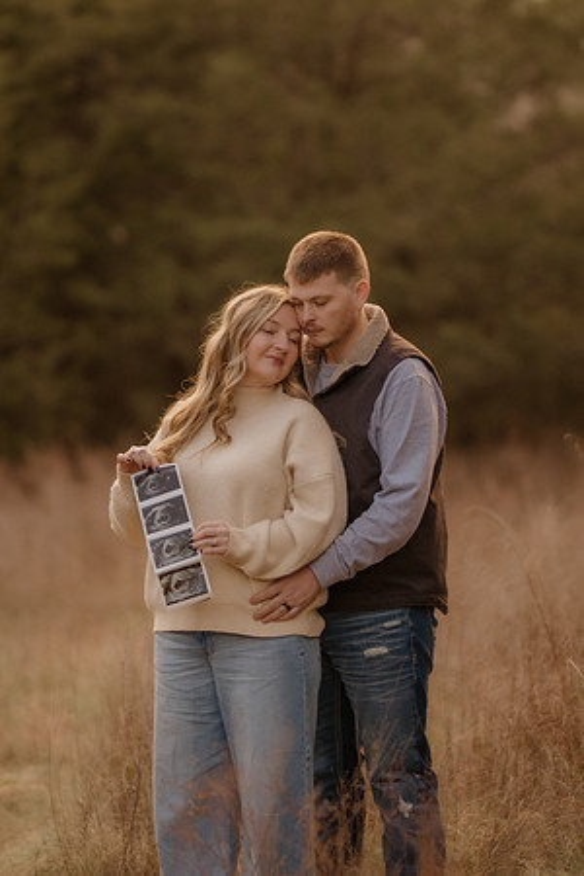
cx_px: 292
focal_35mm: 127
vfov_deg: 16.1
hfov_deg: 10.8
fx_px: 3090
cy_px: 438
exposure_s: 1/800
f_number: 1.4
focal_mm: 85
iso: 320
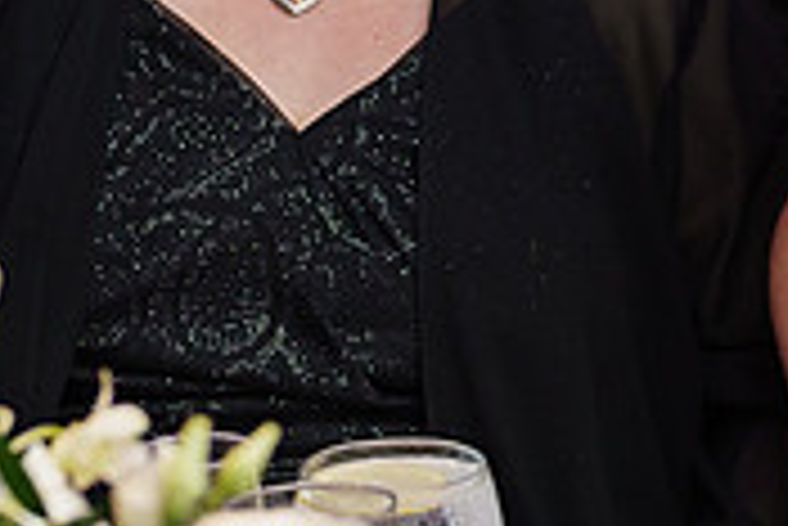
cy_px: -7
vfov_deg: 5.5
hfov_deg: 8.2
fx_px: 5433
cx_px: 959
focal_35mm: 248
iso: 1000
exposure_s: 1/250
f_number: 2.5
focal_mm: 50
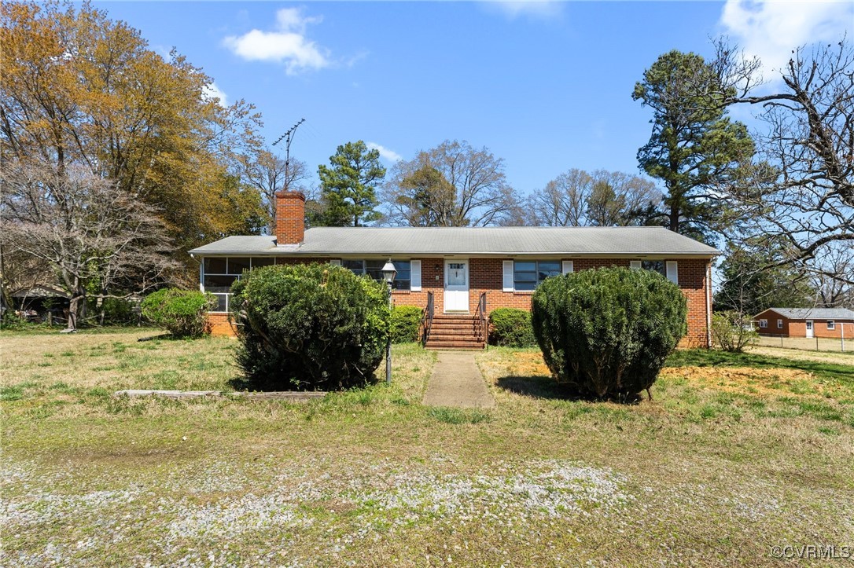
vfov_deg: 70.4
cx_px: 427
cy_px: 284
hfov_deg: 93.3
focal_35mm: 17
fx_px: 403
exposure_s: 1/2000
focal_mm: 17
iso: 1000
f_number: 8
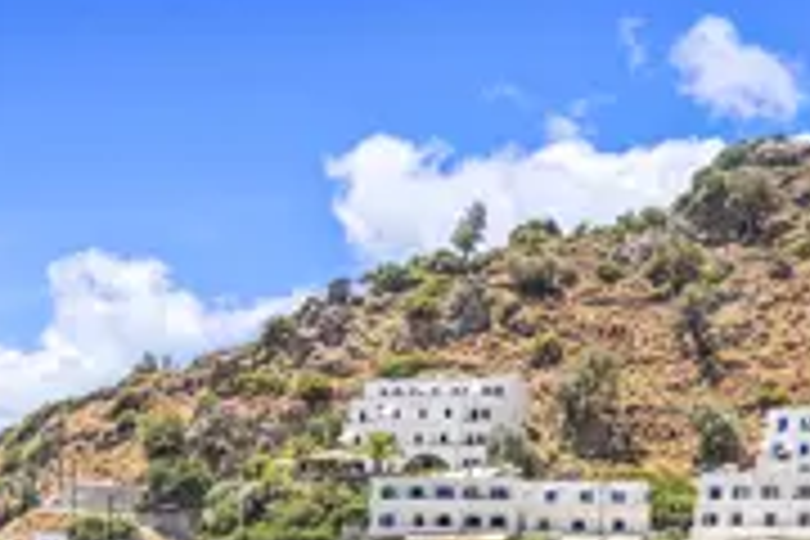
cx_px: 500
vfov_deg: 14.5
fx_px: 2025
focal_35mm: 90
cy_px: 727
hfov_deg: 22.6
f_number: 9
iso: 200
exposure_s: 1/200
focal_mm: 22
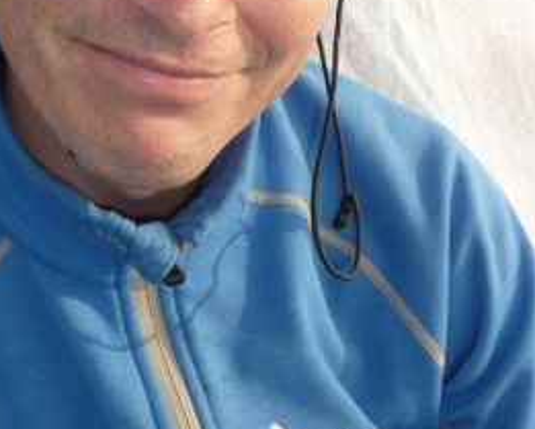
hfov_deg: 33.3
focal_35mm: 56
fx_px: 887
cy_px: -105
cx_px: 178
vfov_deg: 24.3
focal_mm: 4.1
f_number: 4
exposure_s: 1/500
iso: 100
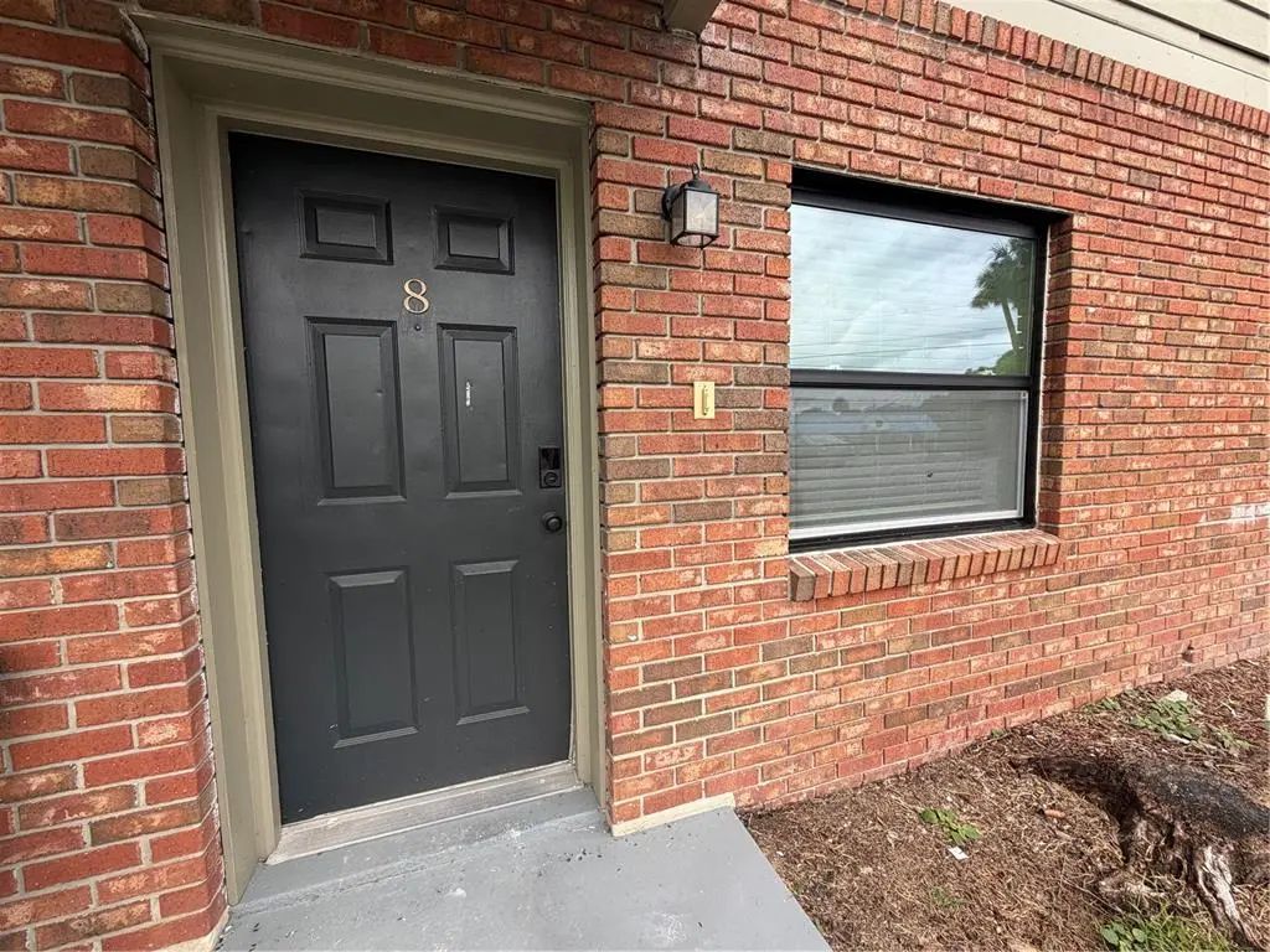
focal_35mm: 14
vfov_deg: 85.7
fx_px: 514
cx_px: 635
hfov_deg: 102.1
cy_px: 476
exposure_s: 1/465
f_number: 2.2
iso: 64
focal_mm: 2.22
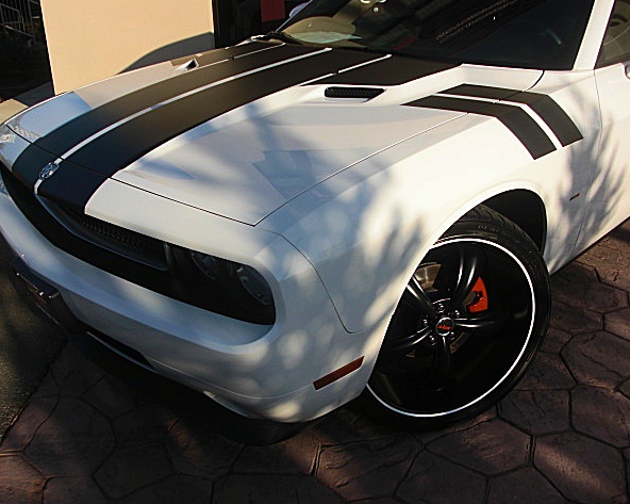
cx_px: 297
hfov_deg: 47.9
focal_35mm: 38
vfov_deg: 39.1
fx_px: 708
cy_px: 249
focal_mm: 6.3
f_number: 7.9
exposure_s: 1/160
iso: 50
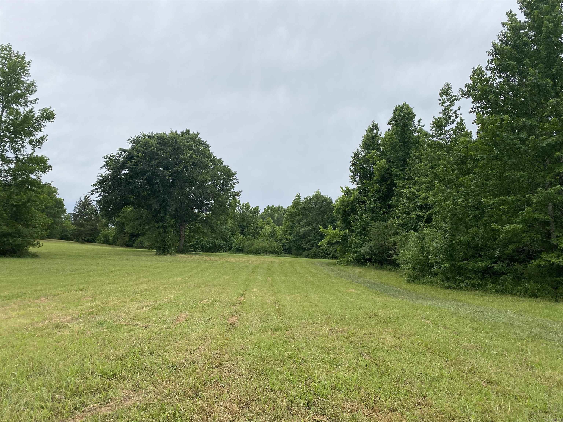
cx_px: 282
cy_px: 211
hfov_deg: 67.3
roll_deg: +0.4
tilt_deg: +6.8
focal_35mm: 26
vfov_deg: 53.1
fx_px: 423
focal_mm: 4.25
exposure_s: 1/2463
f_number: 1.8
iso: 32
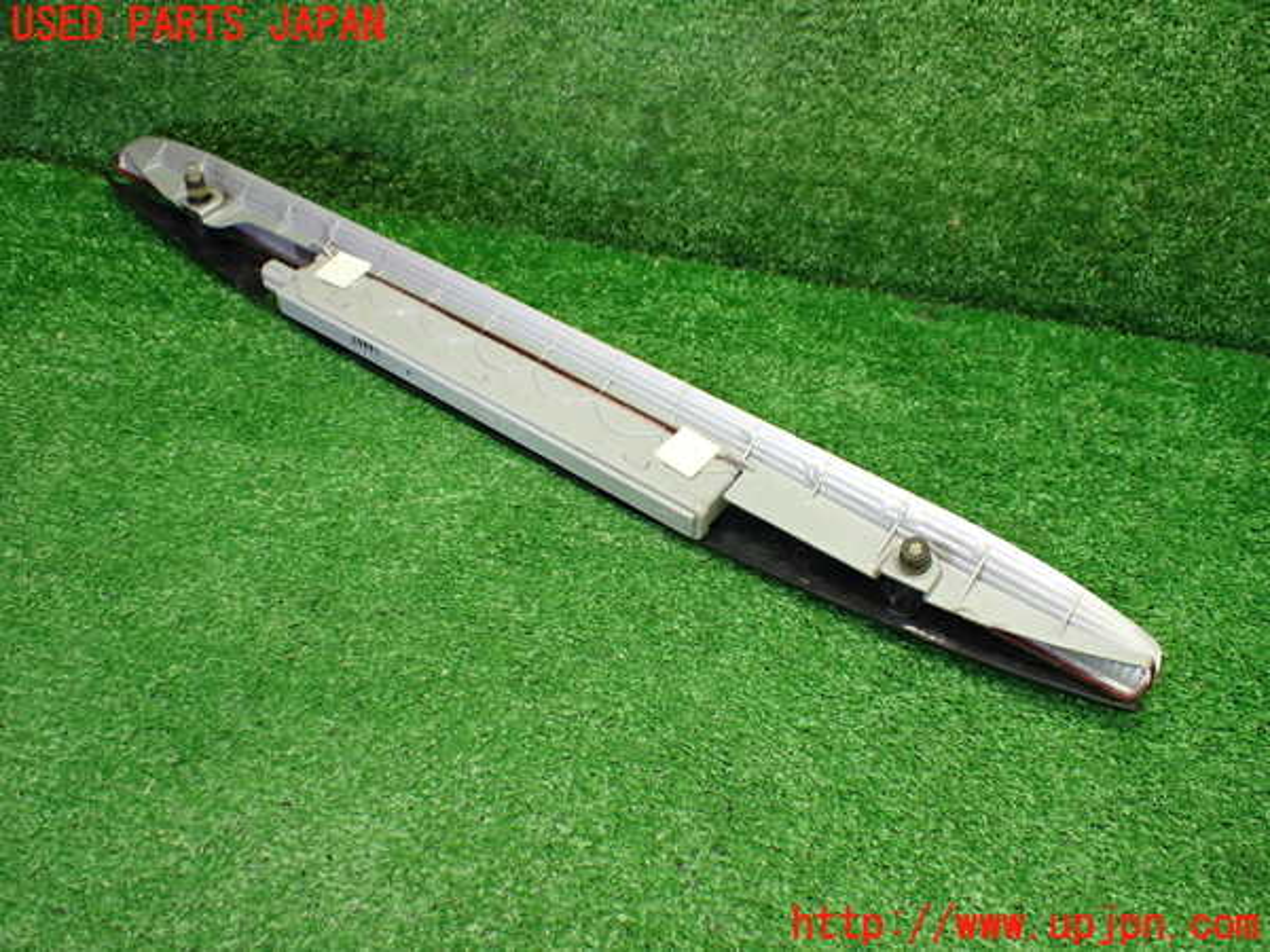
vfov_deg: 46.8
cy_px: 476
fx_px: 1101
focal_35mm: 30
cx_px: 635
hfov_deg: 60.0
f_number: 2.3
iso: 500
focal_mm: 5.4
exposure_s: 1/125
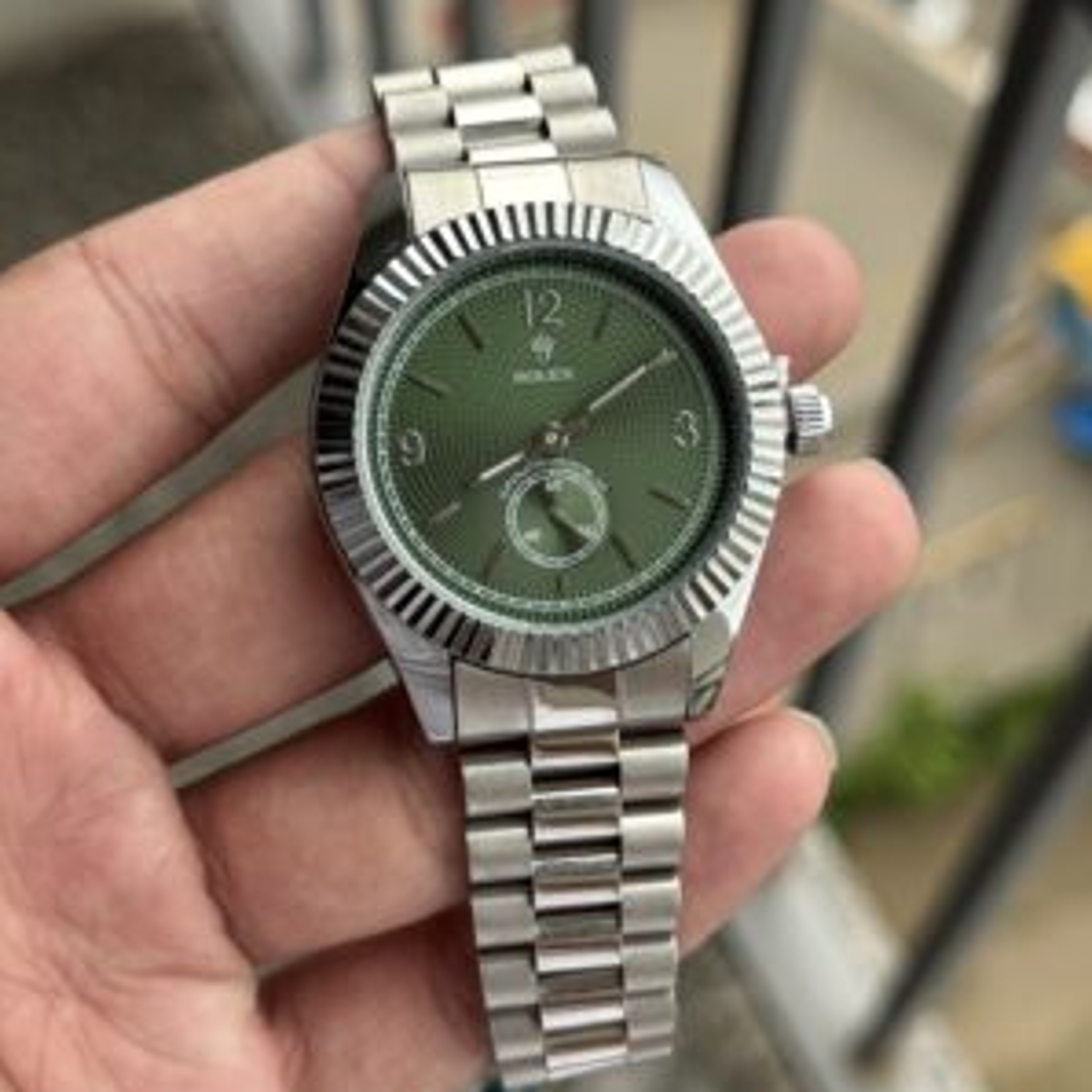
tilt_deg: -63.7
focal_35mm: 57
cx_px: 546
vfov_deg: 30.0
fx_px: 2034
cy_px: 583
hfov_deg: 30.0
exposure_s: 1/715
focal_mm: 6.76
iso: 64
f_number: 1.78
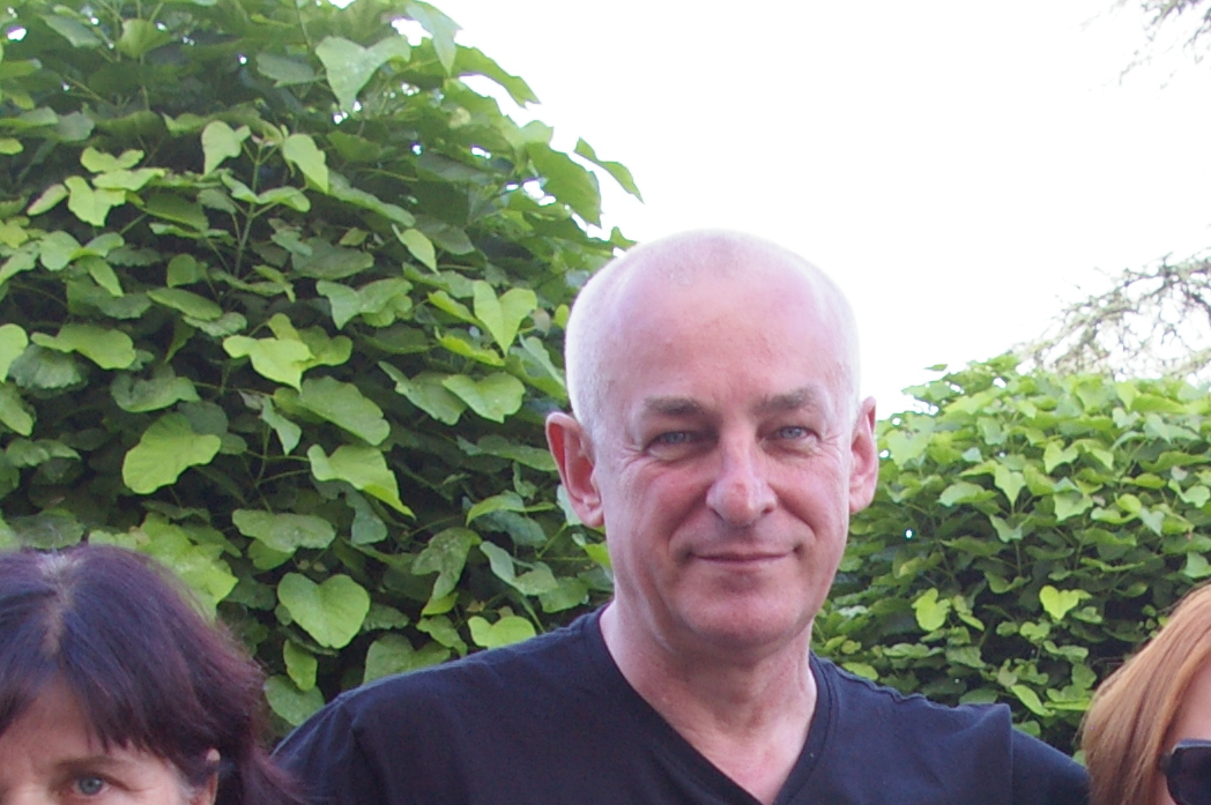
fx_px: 3040
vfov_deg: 14.4
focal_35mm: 90
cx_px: 953
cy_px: 1095
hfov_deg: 22.3
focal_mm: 21
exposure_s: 1/90
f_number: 6.7
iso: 400
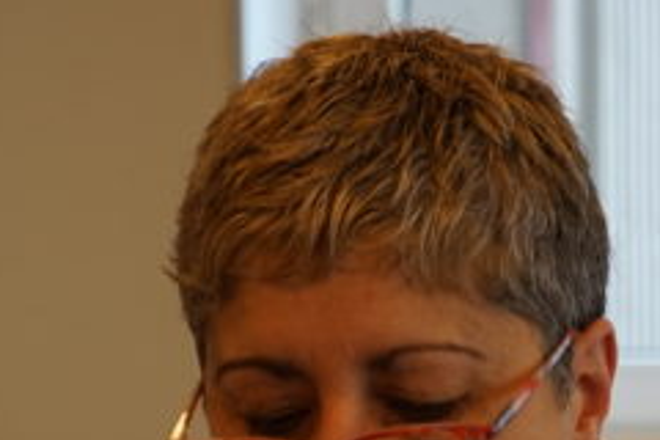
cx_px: 201
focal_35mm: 299
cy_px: 821
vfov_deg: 4.5
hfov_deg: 6.9
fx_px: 5481
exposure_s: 1/80
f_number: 5.6
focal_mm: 70
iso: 500
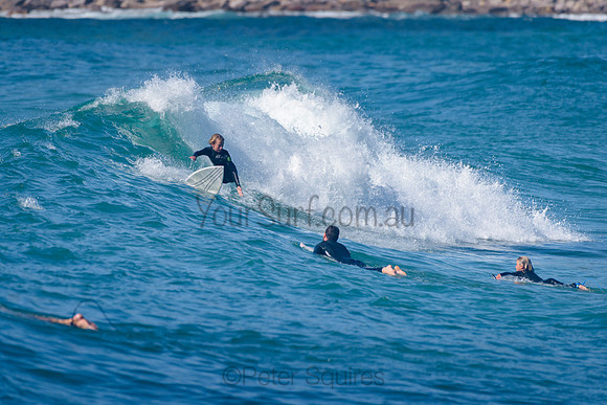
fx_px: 10334
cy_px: 157
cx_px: 235
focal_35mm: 613
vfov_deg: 2.2
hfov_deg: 3.4
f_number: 5.6
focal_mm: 500
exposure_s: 1/2000
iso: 160
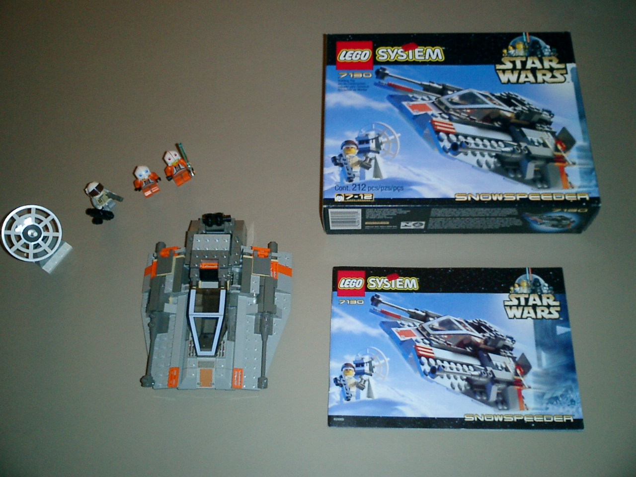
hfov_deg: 51.4
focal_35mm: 36
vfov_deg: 39.7
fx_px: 661
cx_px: 318
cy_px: 238
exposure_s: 1/30
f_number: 3.2
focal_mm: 7.5
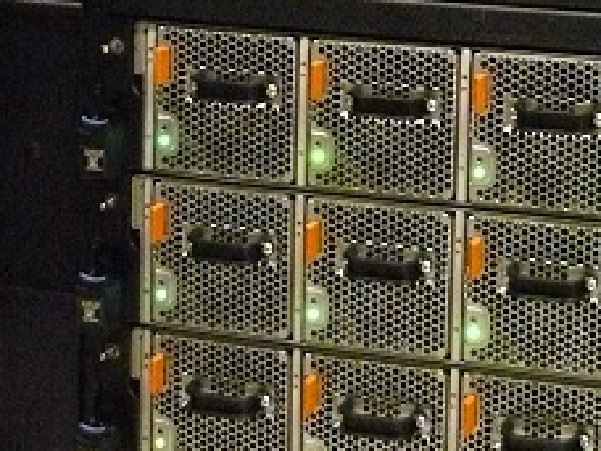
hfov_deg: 18.4
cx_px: 556
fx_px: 1823
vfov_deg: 13.5
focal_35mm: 105
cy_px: -164
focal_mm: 6
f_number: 2.8
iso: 800
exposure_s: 1/10
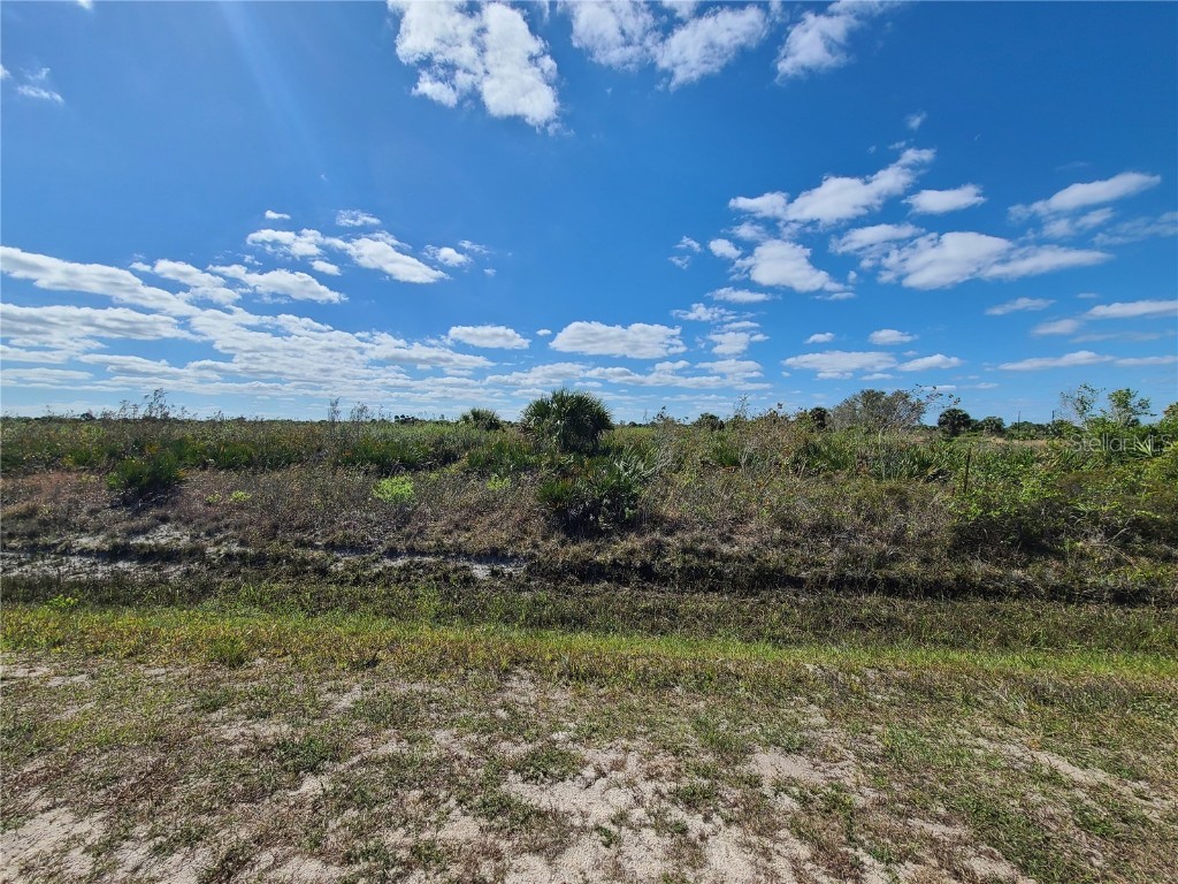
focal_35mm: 13
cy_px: 442
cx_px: 589
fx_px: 442
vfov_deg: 89.9
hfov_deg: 106.2
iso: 50
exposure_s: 1/2708
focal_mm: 2.2
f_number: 2.2
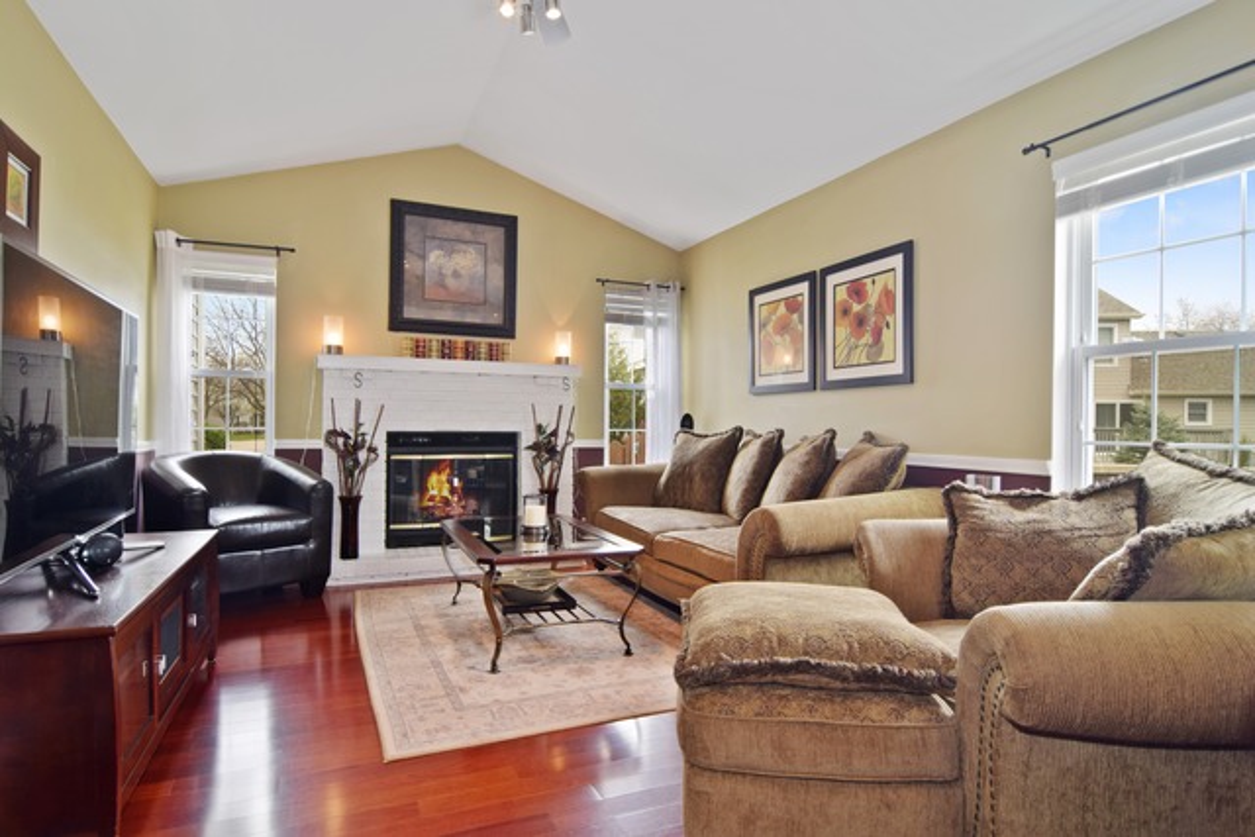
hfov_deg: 90.0
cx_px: 628
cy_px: 418
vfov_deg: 67.4
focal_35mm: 18
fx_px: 628
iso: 200
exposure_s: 1/5
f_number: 8
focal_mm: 12
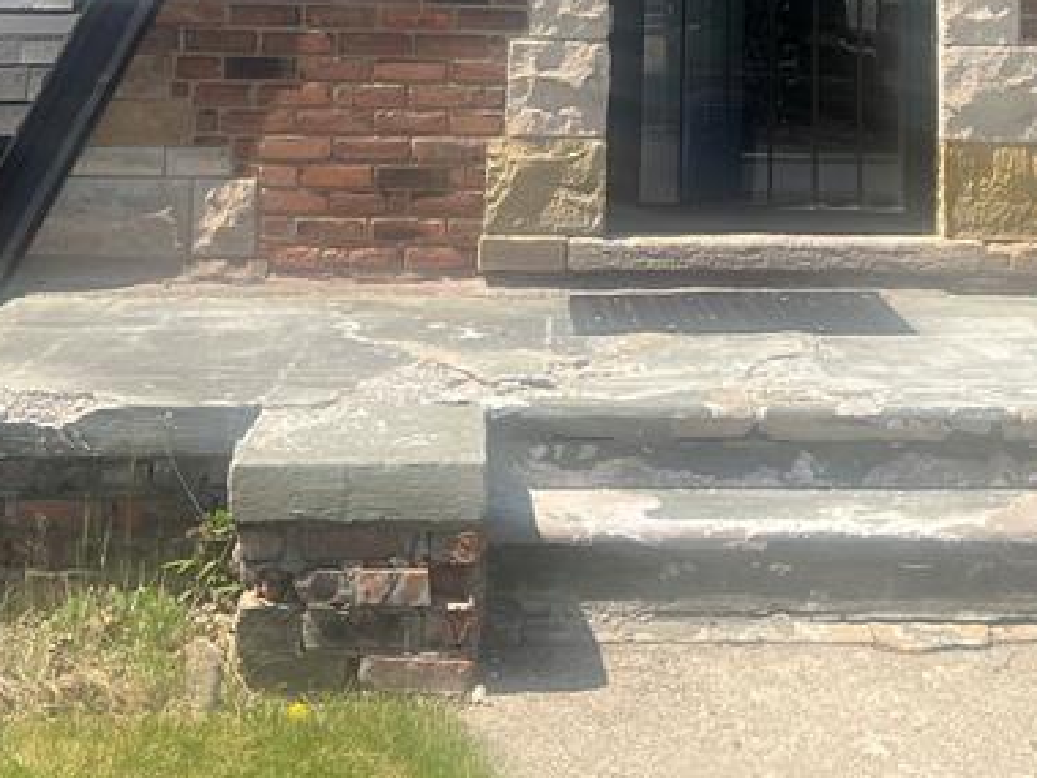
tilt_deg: +5.4
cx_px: 680
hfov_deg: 27.6
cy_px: -205
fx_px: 2097
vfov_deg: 19.5
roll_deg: -1.5
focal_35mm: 70
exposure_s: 1/1672
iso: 50
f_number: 1.6
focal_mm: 5.1
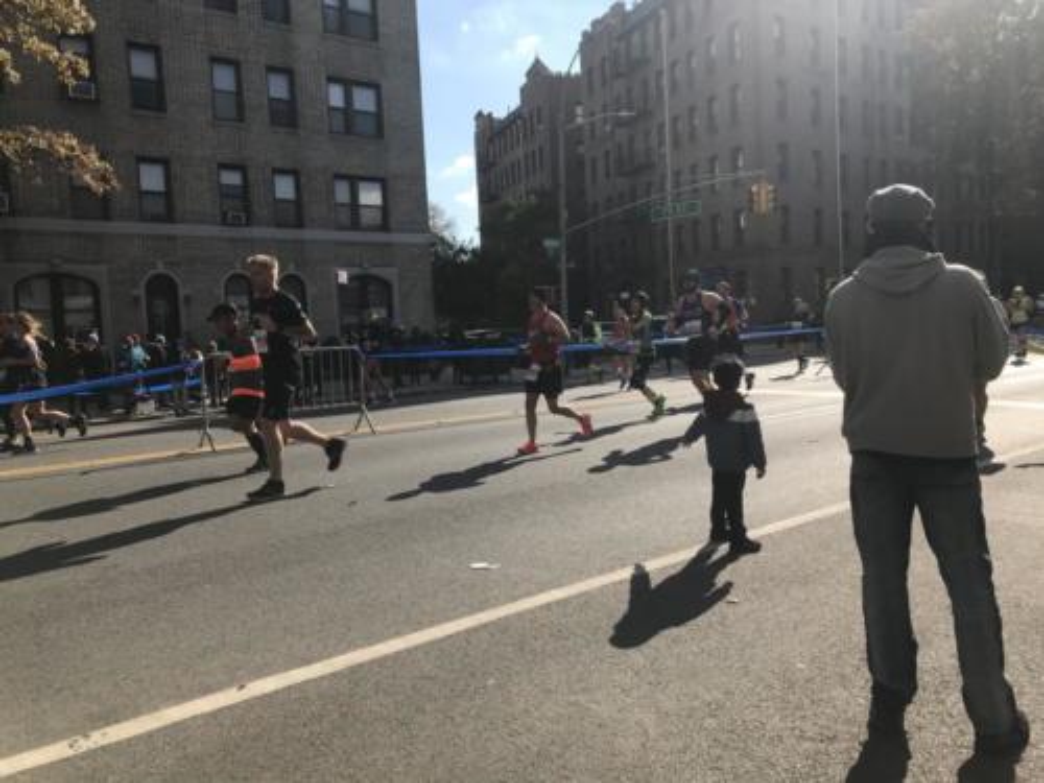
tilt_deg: -2.9
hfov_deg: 63.4
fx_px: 844
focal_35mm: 28
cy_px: 392
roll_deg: +3.8
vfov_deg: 49.7
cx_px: 522
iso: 20
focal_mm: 3.99
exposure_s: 1/2227
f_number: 1.8
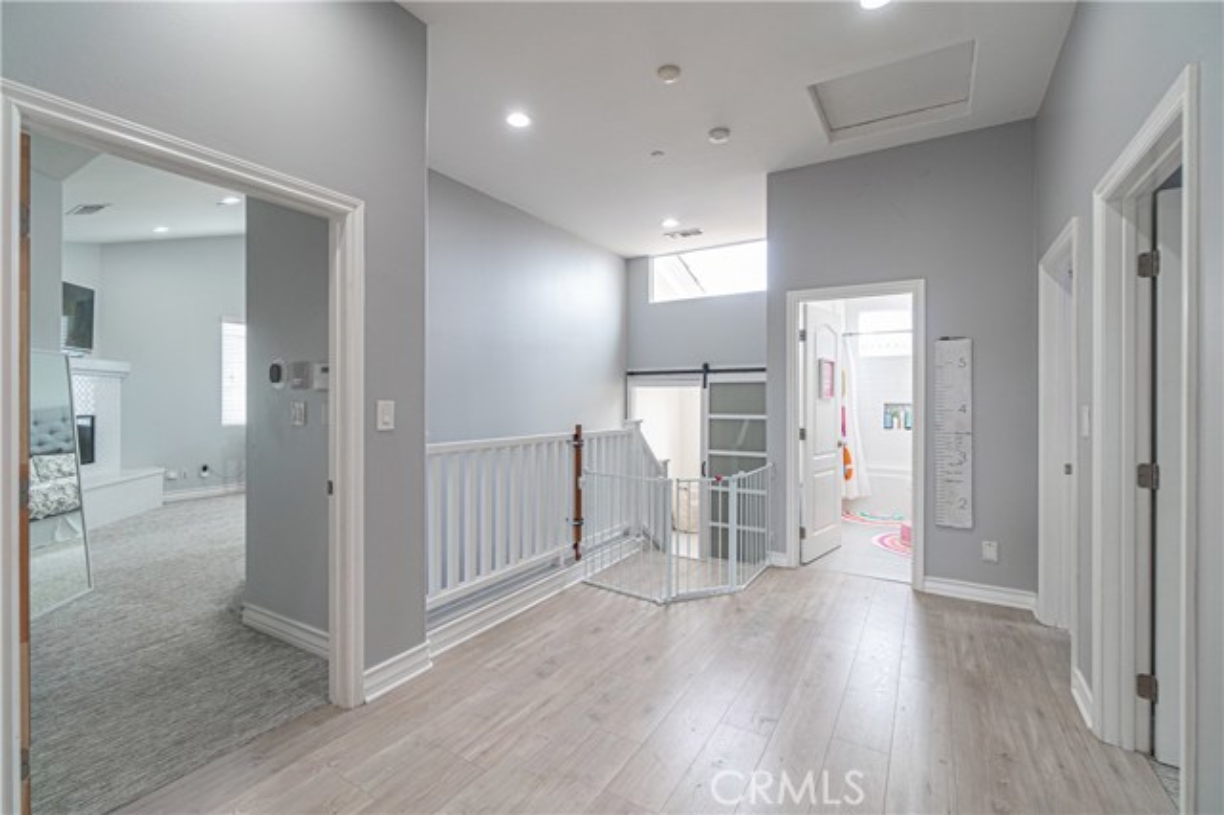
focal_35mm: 15
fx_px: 510
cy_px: 408
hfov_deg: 100.4
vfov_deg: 77.3
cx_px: 612
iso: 320
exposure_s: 1/13
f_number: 7.1
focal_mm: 10
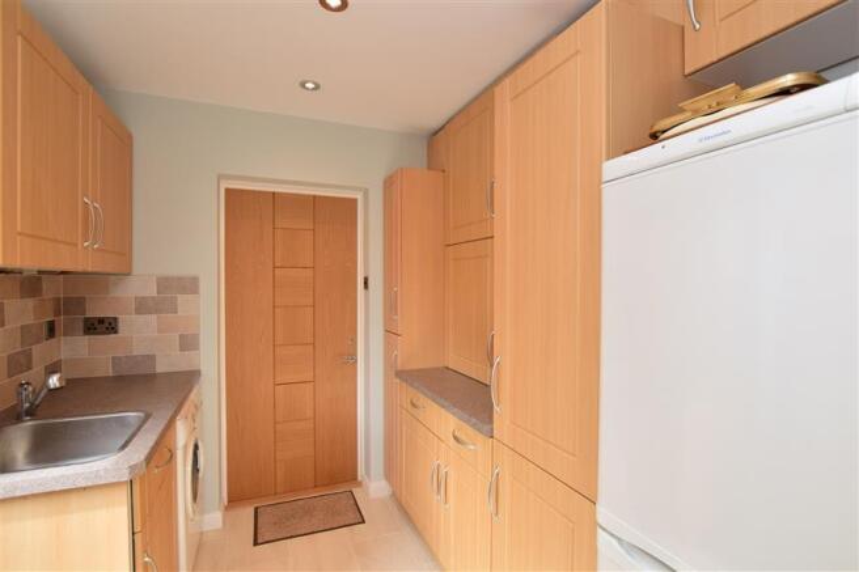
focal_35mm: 15
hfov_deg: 100.4
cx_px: 430
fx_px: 358
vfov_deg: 77.3
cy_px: 286
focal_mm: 10
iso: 200
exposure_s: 1/60
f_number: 5
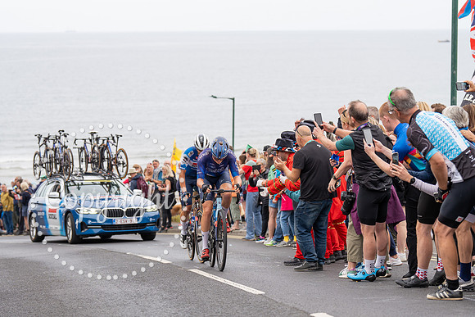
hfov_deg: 22.9
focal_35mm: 89
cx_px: 238
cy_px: 158
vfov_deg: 15.4
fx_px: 1175
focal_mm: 89
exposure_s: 1/1000
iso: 320
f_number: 3.5
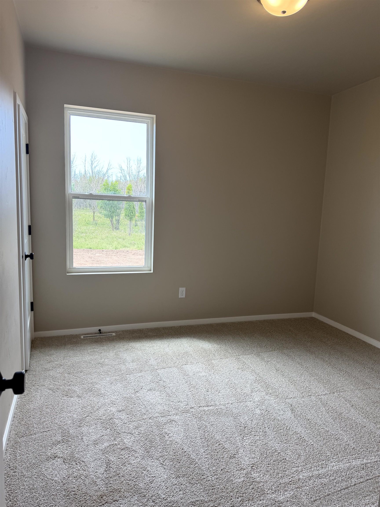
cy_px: 254
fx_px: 351
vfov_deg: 71.6
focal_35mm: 24
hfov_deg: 56.8
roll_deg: -3.7
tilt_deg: -6.1
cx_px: 190
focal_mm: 6.76
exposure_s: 1/232
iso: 80
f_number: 1.78
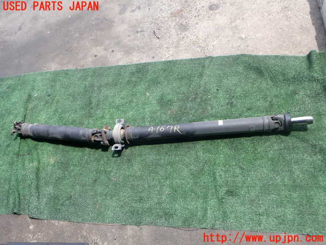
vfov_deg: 46.8
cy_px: 122
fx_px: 283
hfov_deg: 60.0
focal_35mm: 30
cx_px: 163
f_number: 3.2
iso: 100
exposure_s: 1/400
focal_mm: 5.4
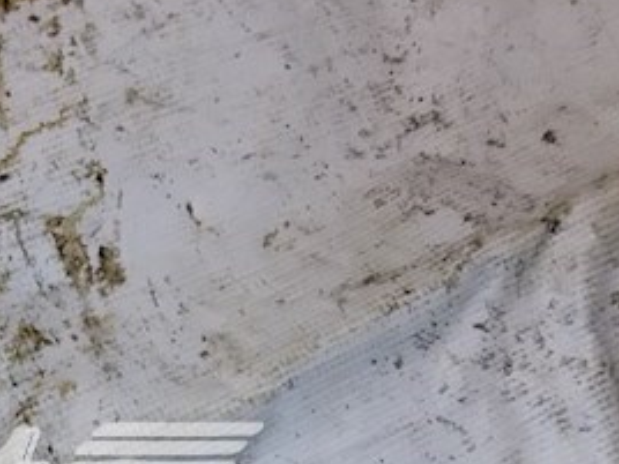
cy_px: 492
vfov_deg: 25.0
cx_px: 35
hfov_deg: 32.7
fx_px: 984
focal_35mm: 55
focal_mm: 4
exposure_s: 1/30
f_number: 3.1
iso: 200
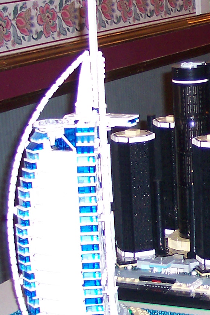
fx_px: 1050
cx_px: 376
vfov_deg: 17.1
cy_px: 143
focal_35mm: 120
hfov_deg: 10.7
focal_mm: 8
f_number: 2.8
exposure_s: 1/30
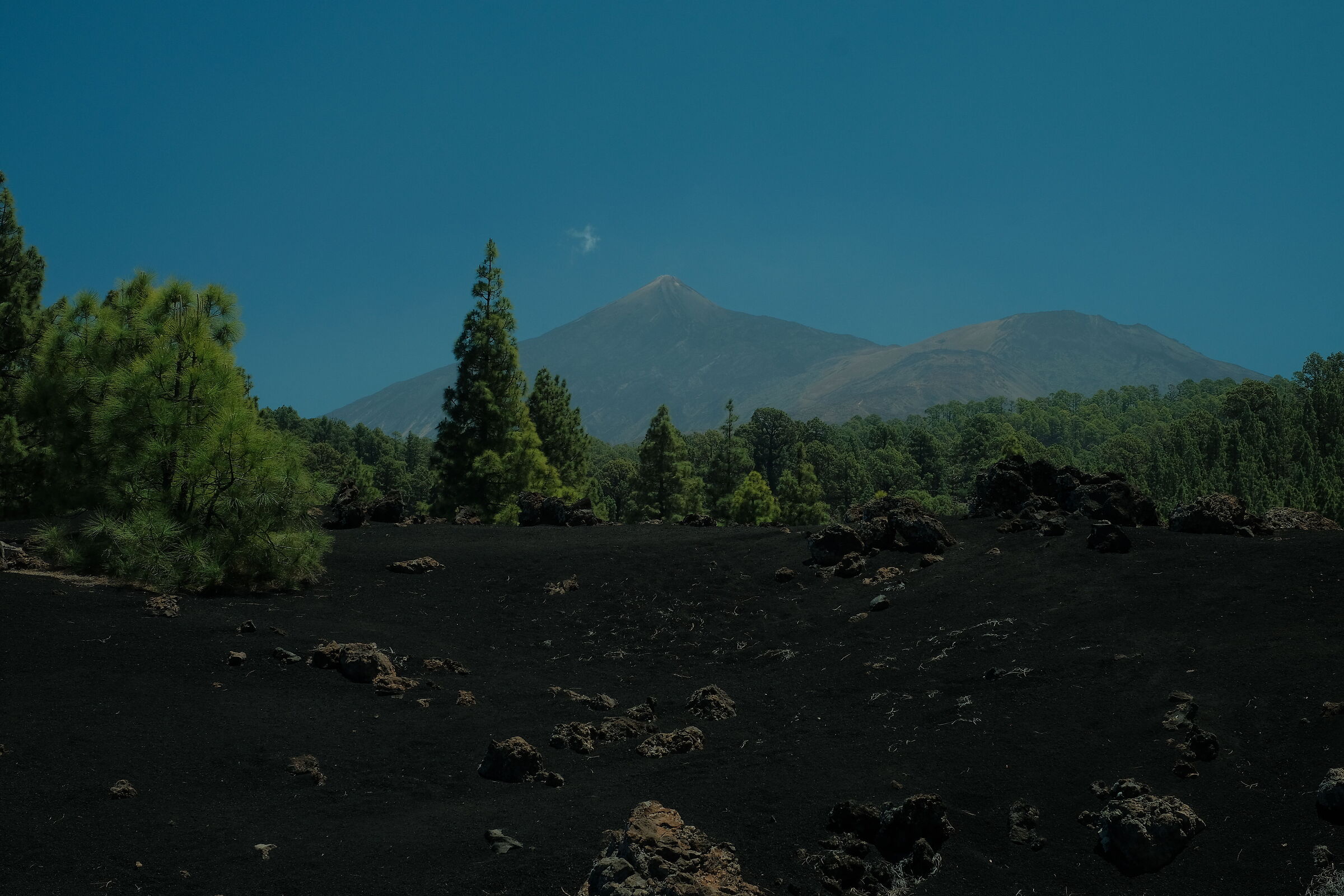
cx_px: 672
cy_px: 448
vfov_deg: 25.5
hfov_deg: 37.5
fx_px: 1979
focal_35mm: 53
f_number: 11
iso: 400
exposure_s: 1/250
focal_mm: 35
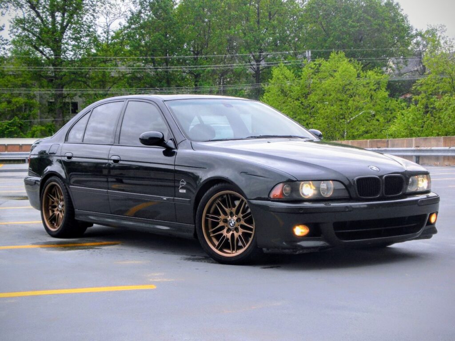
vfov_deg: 23.3
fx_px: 828
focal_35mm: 63
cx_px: 228
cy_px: 170
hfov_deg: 30.7
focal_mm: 10.4
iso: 50
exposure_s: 1/125
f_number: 4
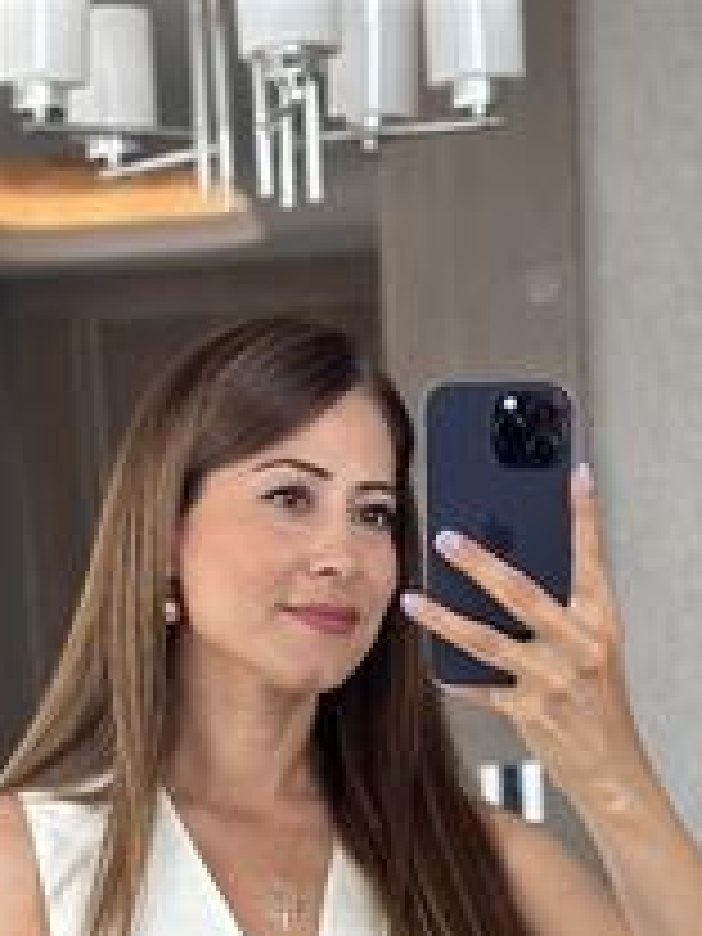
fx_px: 3164
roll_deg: +3.4
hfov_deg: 12.7
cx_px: 266
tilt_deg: -13.4
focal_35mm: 117
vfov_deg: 16.1
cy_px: 1134
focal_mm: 6.86
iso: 125
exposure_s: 1/148
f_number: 1.78
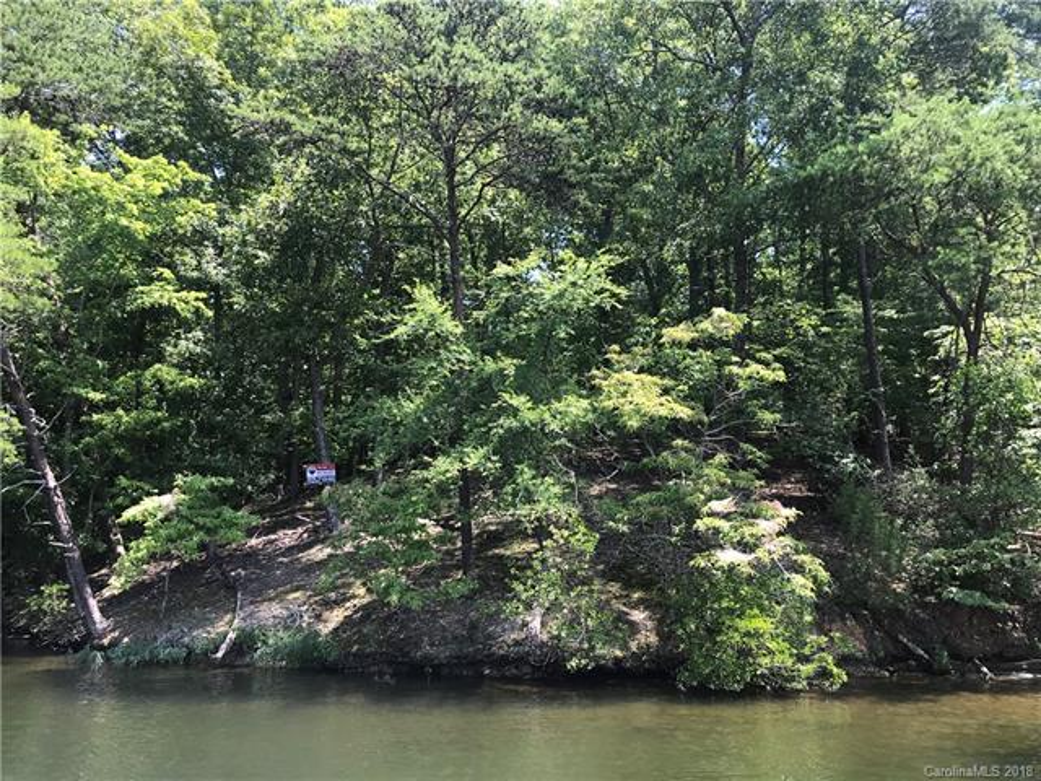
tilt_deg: +8.6
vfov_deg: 49.7
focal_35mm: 28
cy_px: 390
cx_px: 520
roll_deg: -0.3
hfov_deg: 63.4
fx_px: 842
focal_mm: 3.99
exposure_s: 1/386
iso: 20
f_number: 1.8
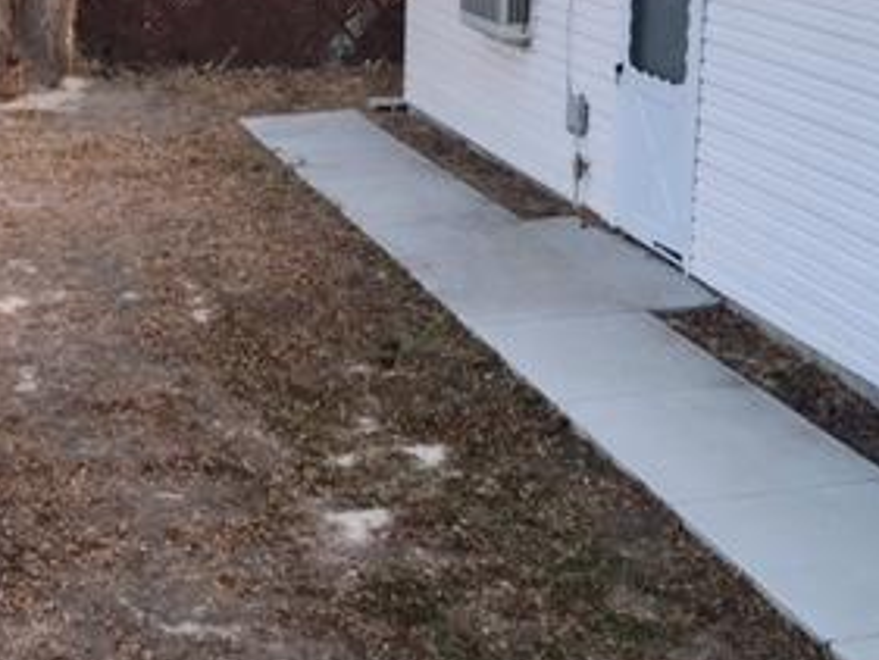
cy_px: 160
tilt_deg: -14.8
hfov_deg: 28.9
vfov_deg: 22.1
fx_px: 1677
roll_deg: +0.3
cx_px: 216
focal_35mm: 66
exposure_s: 1/30
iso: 25
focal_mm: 4.15
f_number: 2.2
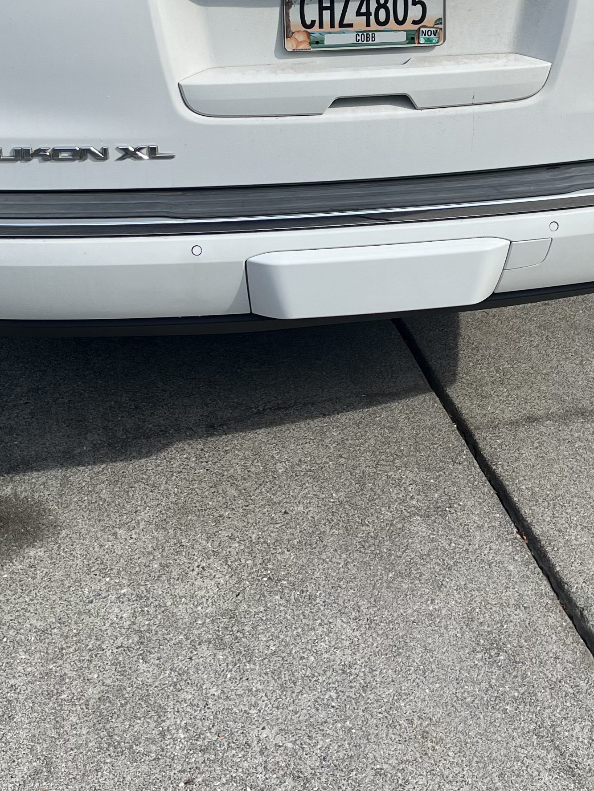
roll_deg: +0.2
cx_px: 310
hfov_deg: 24.8
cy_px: 122
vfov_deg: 31.6
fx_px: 1350
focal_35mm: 59
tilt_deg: -12.0
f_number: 1.5
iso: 50
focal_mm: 5.7
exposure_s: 1/2994
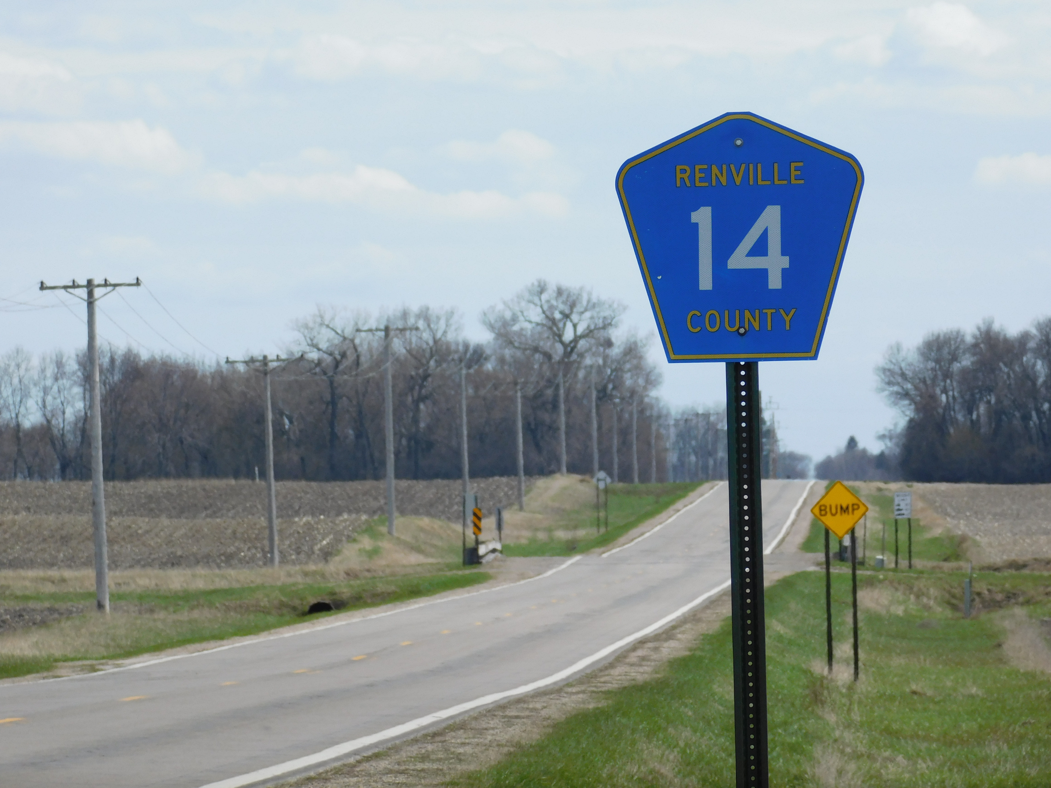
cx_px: 526
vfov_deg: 4.4
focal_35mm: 336
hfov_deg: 5.9
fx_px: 10202
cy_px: 394
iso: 125
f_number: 5.8
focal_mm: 59.7
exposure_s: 1/640
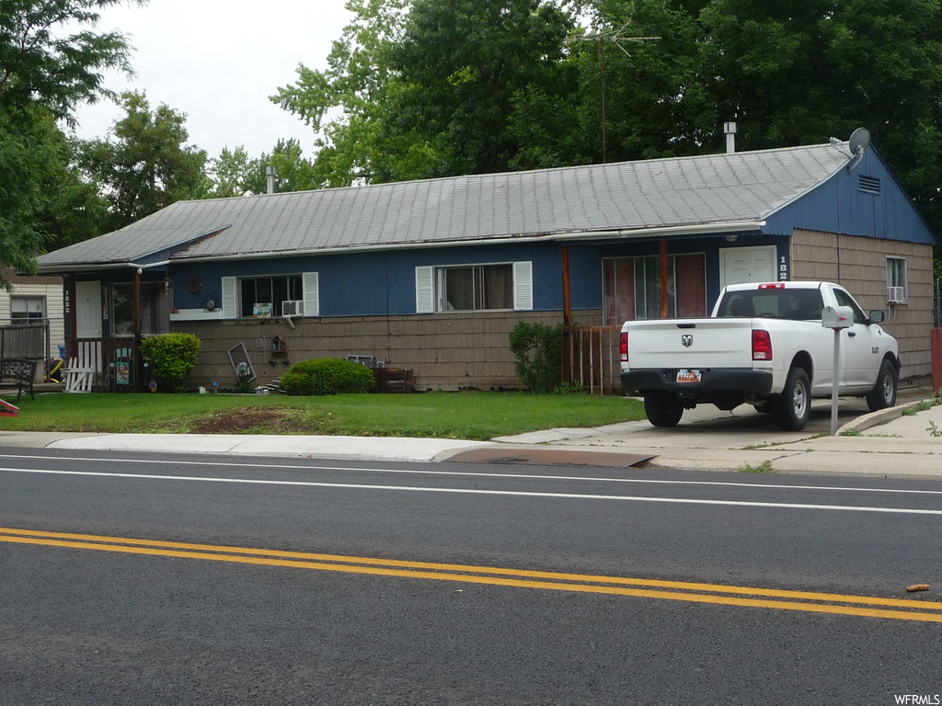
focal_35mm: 54
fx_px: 1469
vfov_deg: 27.0
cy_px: 353
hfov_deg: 35.5
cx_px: 471
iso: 100
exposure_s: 1/320
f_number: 3.9
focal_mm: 6.7
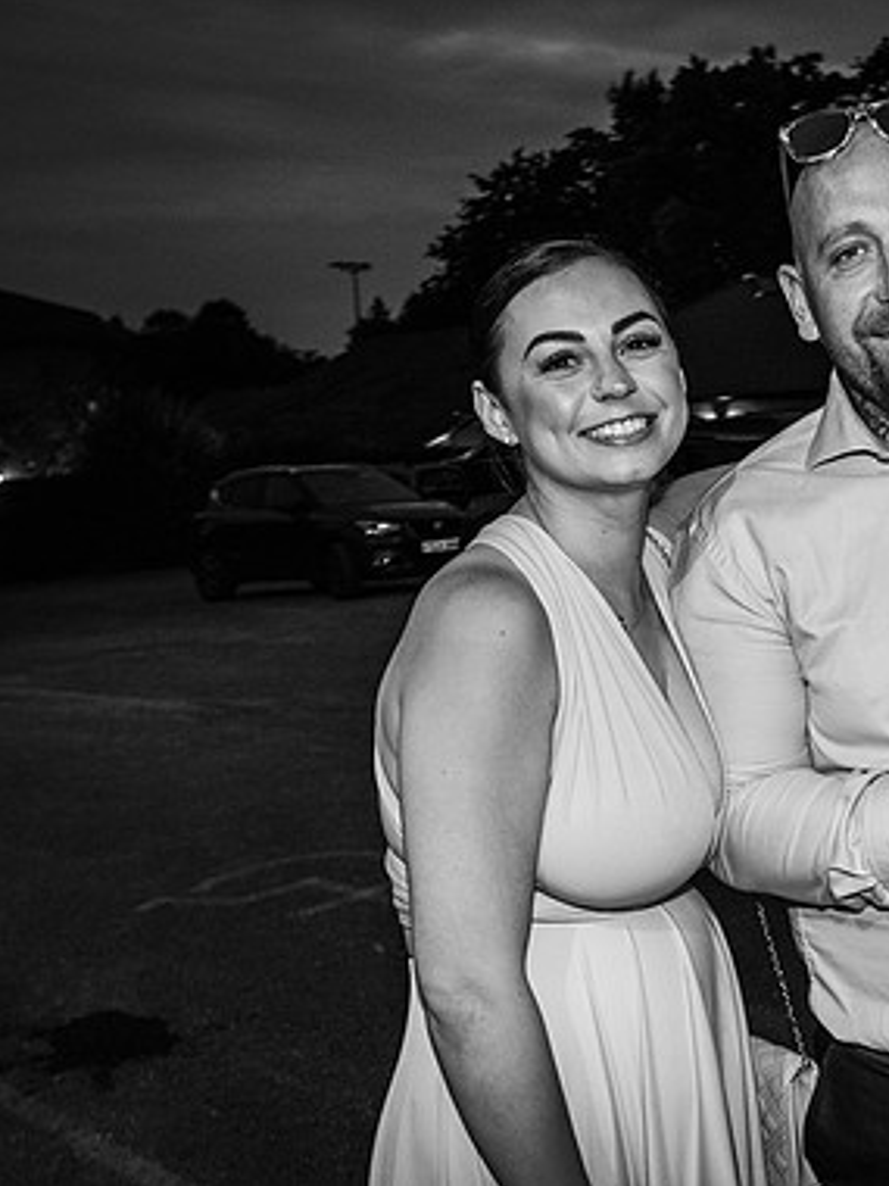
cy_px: 585
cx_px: 845
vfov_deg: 42.9
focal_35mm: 44
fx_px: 1507
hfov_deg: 31.0
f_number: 5
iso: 640
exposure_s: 1/40
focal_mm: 20
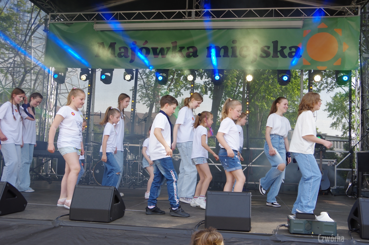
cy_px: 122
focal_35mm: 36
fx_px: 369
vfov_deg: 36.8
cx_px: 184
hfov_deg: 53.2
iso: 200
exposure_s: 1/125
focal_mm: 24
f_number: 7.1
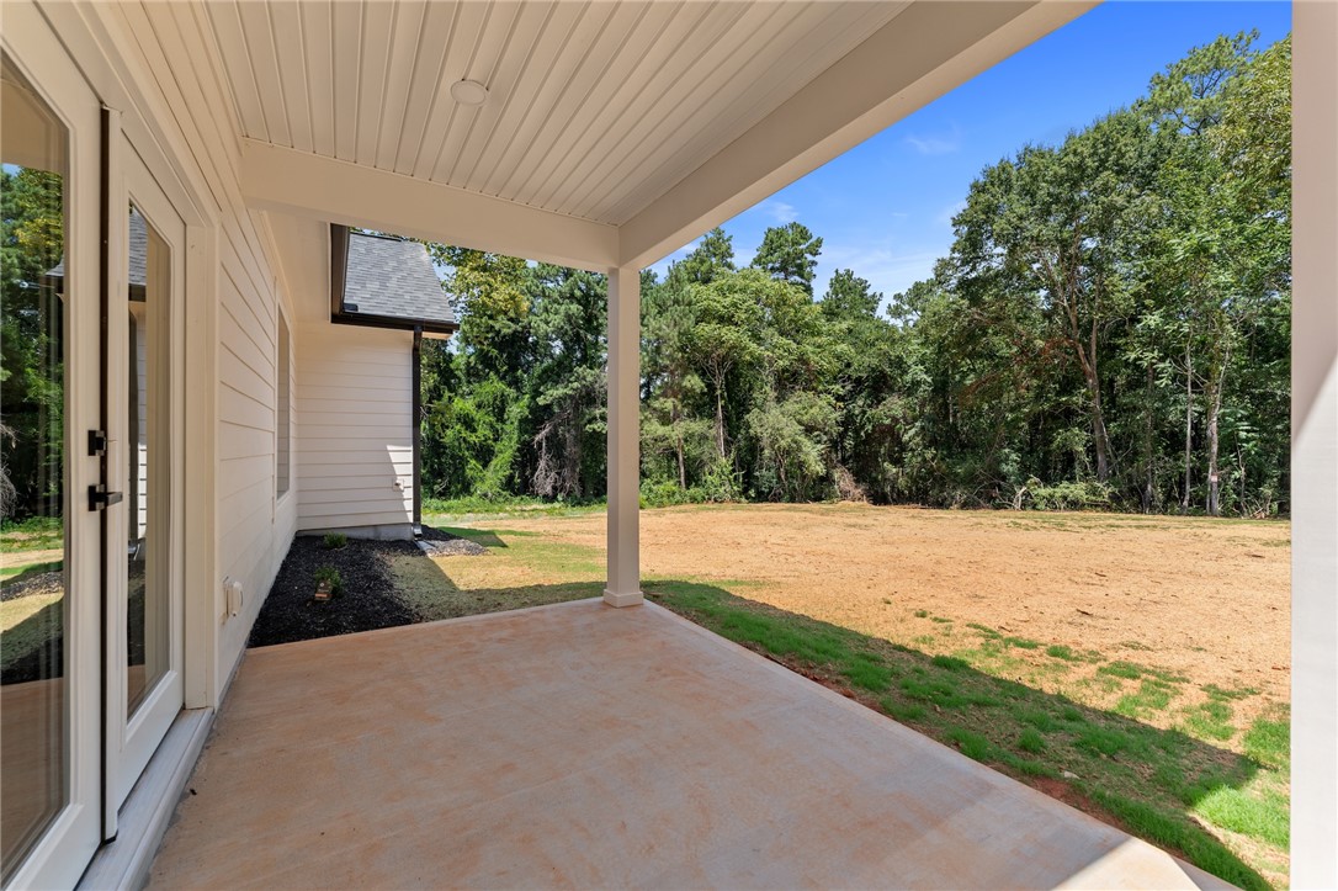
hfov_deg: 104.3
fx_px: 520
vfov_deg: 81.2
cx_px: 669
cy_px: 446
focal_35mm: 14
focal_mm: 14
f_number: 5.6
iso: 400
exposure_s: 1/160
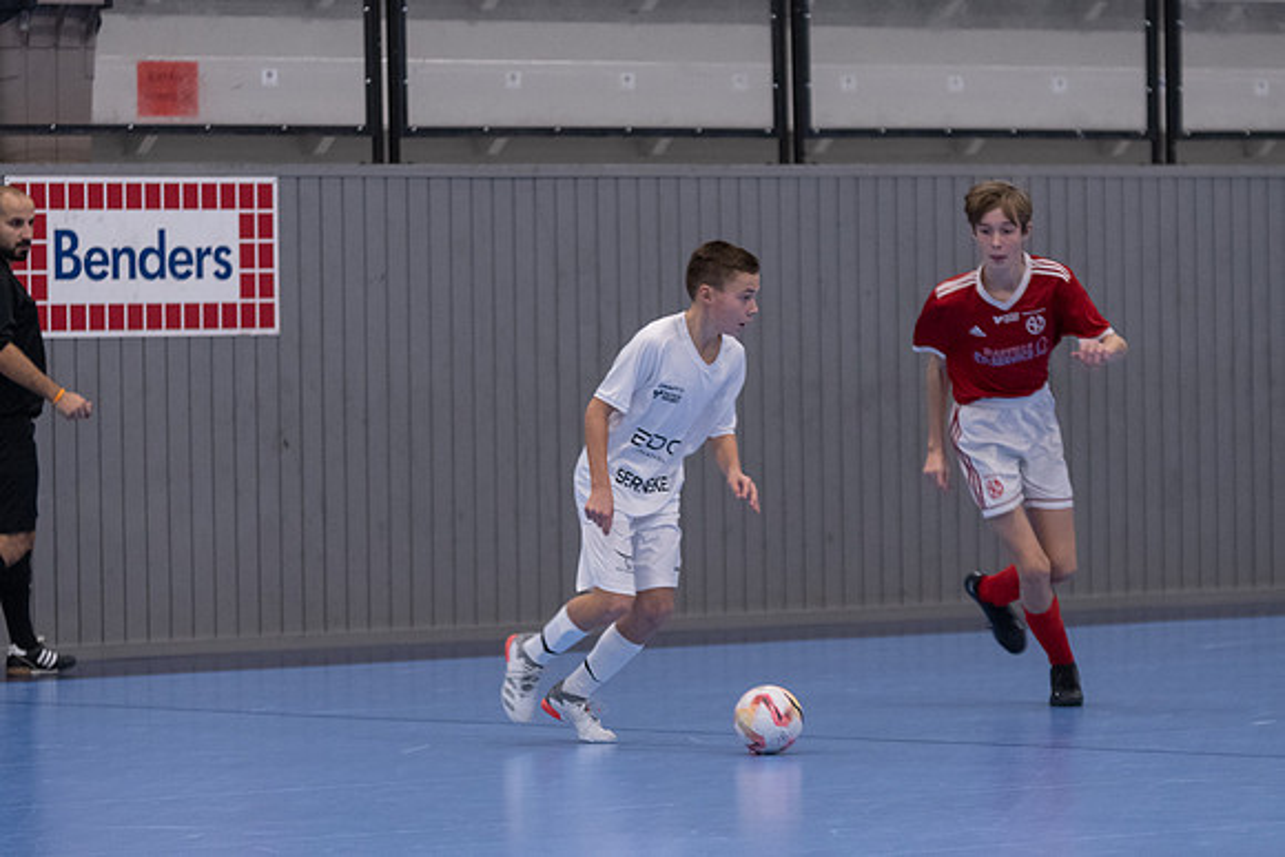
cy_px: 428
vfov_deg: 6.0
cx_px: 642
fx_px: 8189
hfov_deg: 9.0
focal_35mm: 229
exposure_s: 1/400
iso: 2000
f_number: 3.2
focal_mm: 150
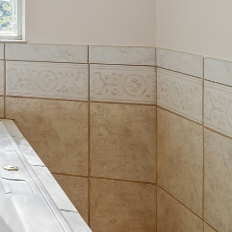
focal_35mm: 58
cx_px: -216
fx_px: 440
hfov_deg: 19.4
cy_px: 2
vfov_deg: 27.9
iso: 200
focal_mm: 16
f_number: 8
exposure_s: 1/250
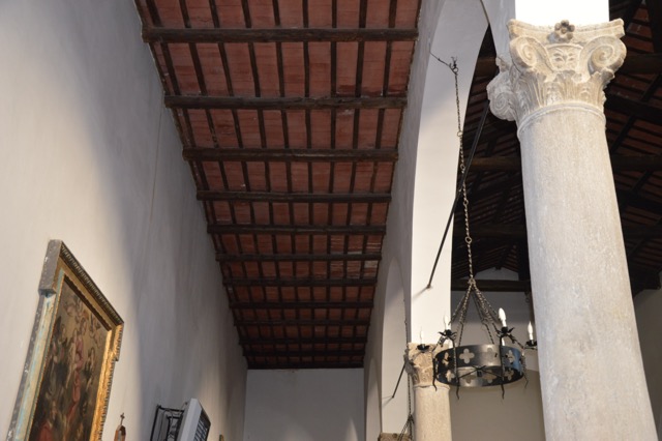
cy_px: 220
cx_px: 331
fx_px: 772
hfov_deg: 46.4
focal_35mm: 42
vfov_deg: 31.9
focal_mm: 28
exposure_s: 1/60
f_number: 4
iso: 640
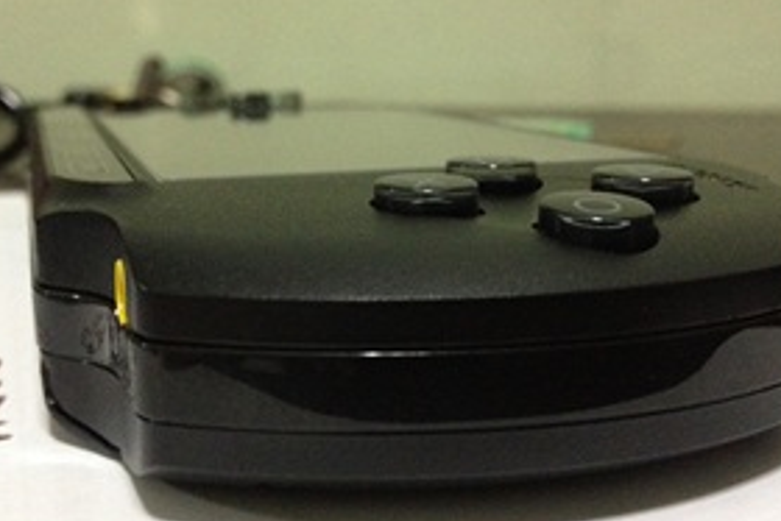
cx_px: 349
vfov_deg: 26.0
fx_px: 1129
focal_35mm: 52
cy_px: 256
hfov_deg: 38.1
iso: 400
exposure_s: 1/17
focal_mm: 4.28
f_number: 2.4
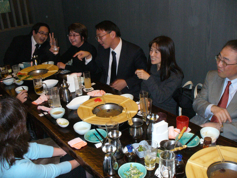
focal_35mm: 37
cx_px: 118
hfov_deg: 50.1
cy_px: 89
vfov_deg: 38.7
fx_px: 253
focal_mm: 6.1
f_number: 2.8
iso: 400
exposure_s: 1/60
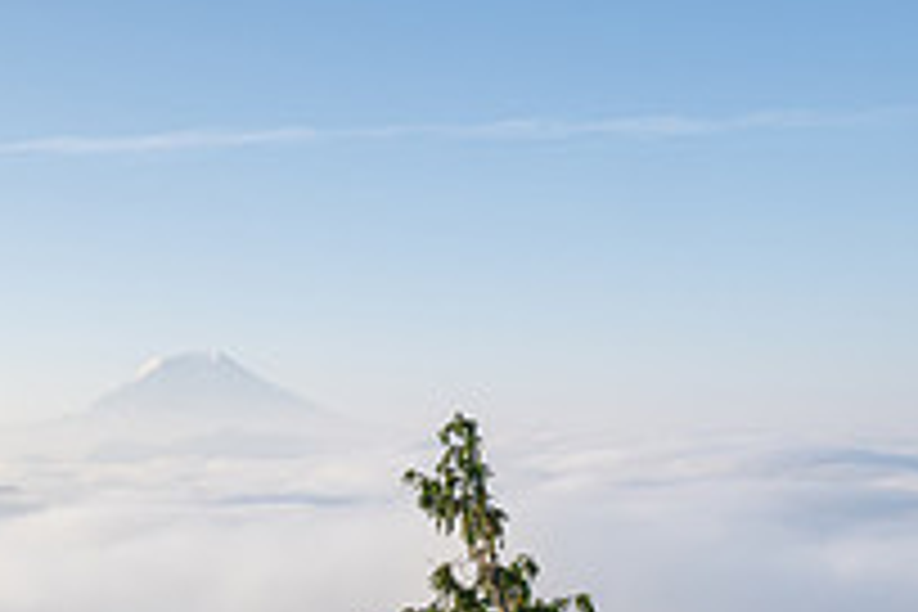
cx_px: 36
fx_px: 1989
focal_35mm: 78
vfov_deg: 16.6
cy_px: 785
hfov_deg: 25.0
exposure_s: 1/200
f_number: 14
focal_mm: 27.5
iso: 400
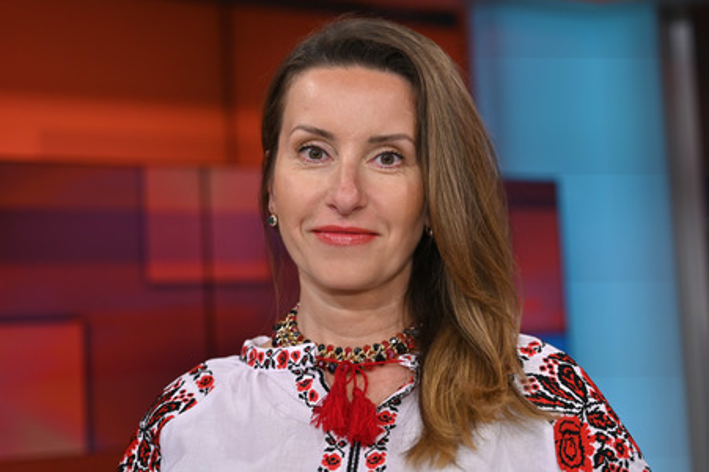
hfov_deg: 35.7
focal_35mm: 56
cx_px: 354
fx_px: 1102
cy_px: 236
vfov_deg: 24.2
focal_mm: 56
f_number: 2.8
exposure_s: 1/200
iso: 500
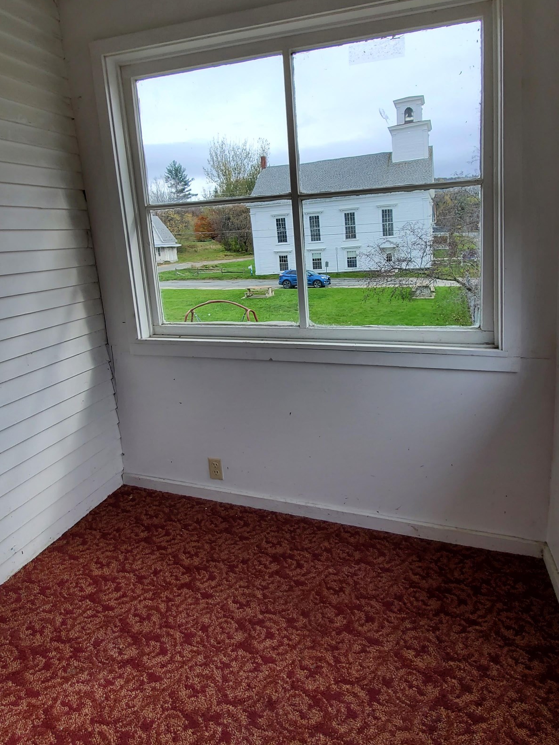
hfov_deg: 68.6
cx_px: 294
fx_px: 409
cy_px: 296
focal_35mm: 19
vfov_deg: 83.6
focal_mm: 1.8
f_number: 2.2
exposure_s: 1/333
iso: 50
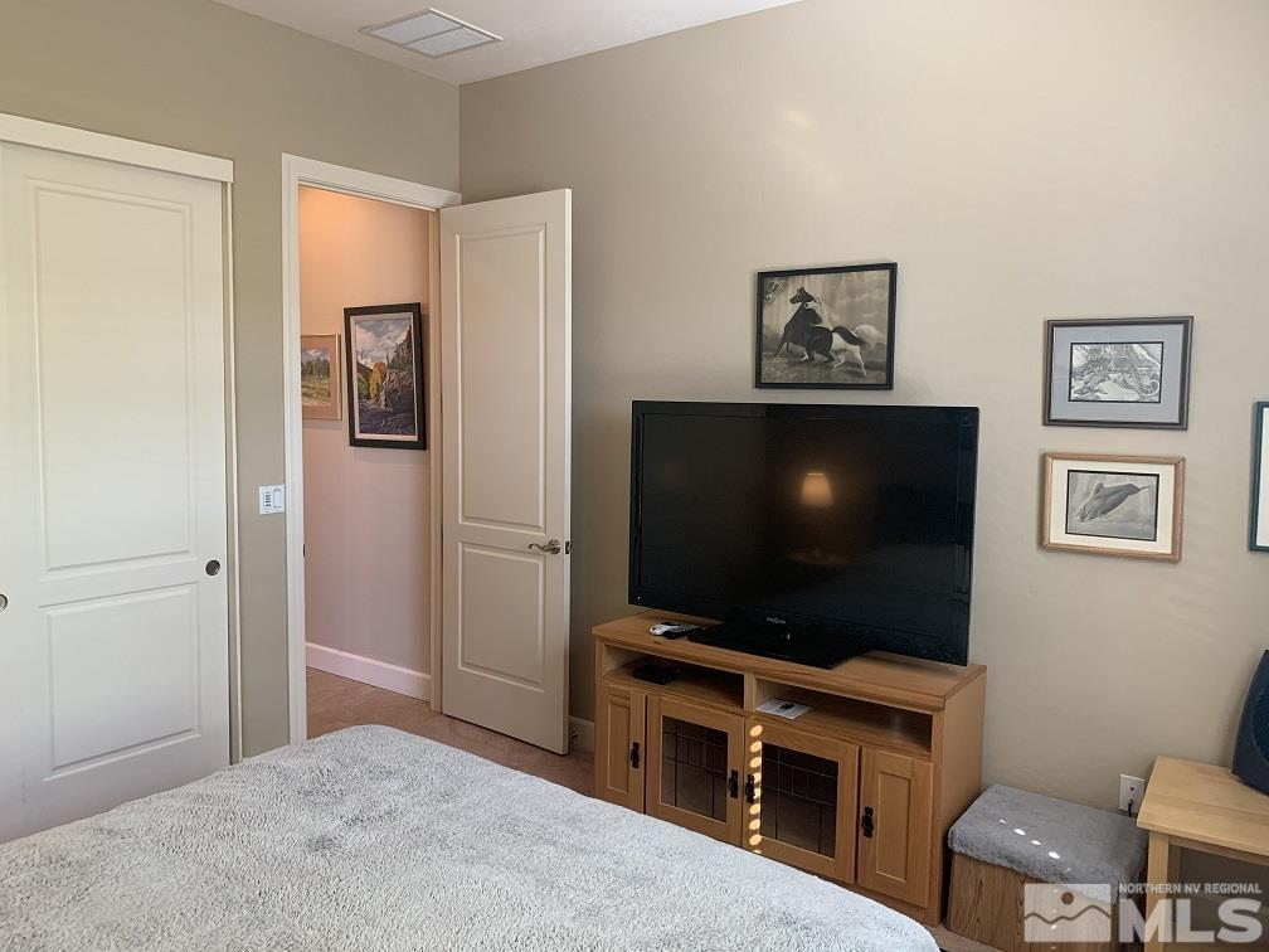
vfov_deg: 53.1
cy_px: 476
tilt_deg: -5.3
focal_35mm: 26
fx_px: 953
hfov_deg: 67.3
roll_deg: -0.7
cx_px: 634
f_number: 1.8
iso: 125
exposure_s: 1/60
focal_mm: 4.25
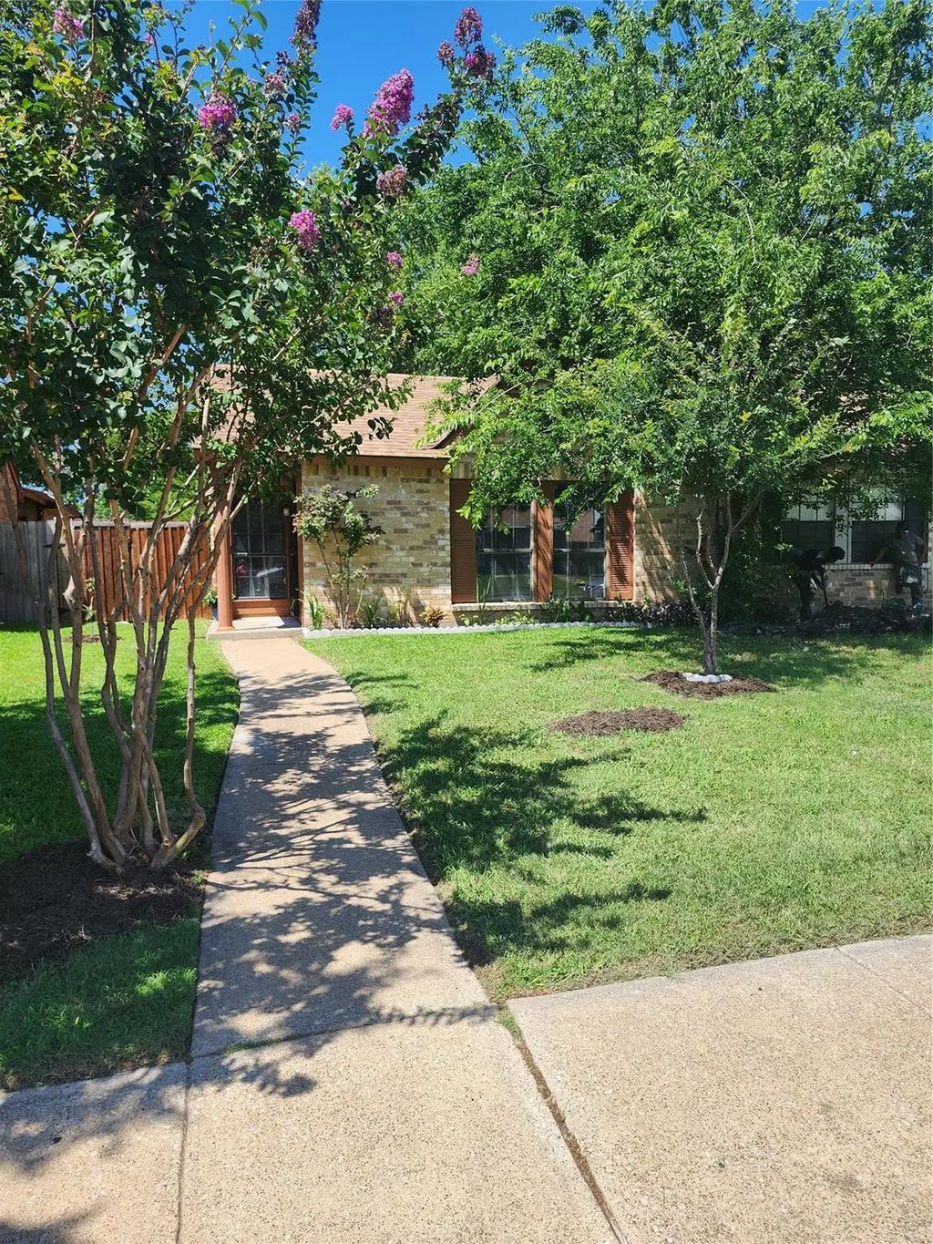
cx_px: 466
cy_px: 622
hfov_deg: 58.9
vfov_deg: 73.9
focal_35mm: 23
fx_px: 826
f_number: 1.8
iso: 12
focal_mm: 6.4
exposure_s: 1/734
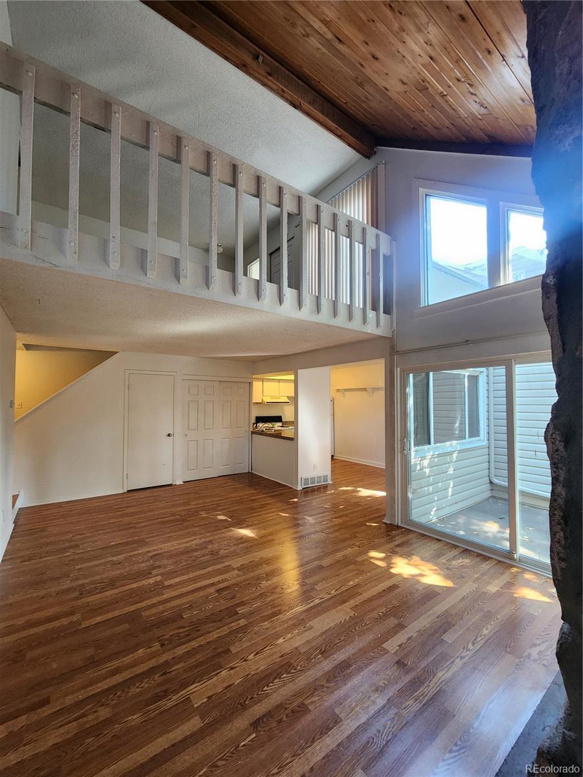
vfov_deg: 106.2
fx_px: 292
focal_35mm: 13
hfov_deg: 89.9
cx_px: 292
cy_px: 388
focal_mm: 2.2
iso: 320
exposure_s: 1/60
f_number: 2.2
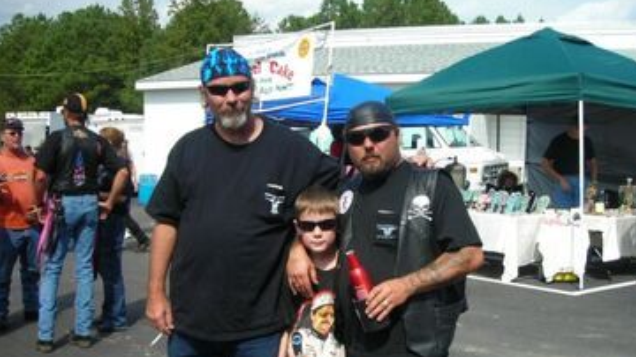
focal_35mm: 46
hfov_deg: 44.6
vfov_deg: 25.8
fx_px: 775
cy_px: 224
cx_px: 322
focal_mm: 6.3
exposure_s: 1/128
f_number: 6.4
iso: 50
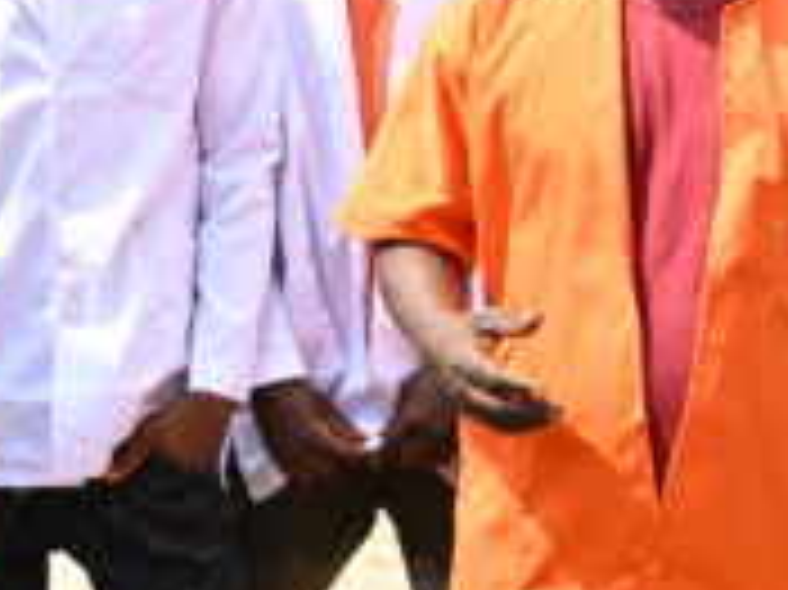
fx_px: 2660
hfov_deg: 15.8
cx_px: -302
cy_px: 185
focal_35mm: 117
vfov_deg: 12.6
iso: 360
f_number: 5
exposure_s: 1/800
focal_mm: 30.5
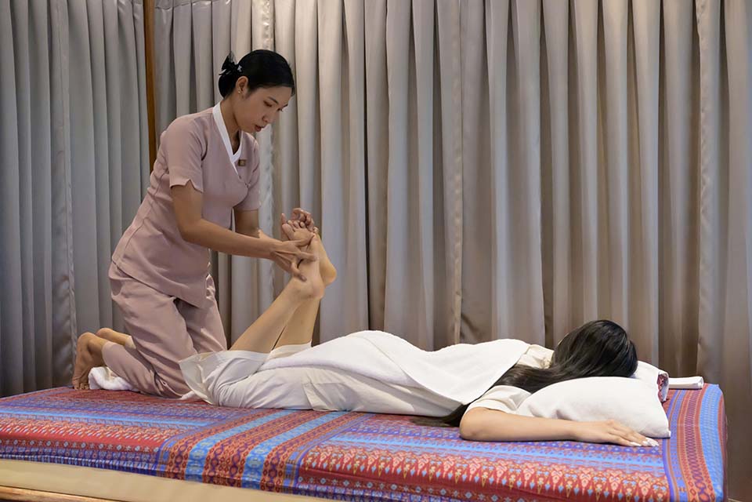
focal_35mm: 40
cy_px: 251
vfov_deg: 33.4
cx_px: 376
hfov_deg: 48.5
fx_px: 835
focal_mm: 40
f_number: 4.5
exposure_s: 1/200
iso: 11400
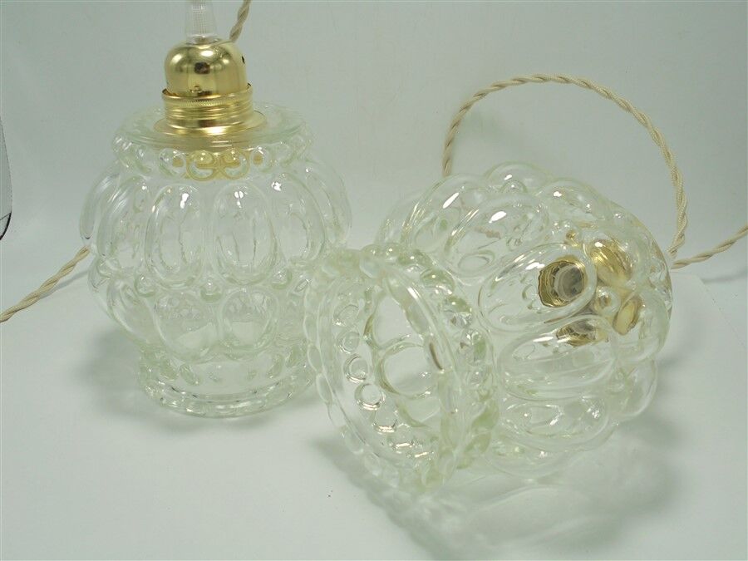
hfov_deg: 54.0
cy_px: 280
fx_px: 735
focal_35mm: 34
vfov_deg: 41.8
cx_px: 374
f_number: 4
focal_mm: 6.1
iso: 100
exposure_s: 1/100
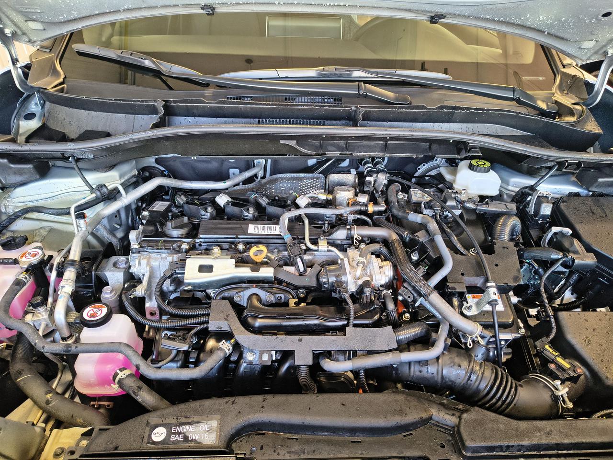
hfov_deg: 71.6
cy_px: 230
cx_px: 306
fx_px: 425
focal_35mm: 24
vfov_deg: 56.8
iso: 640
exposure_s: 1/120
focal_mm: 5.56
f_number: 1.8
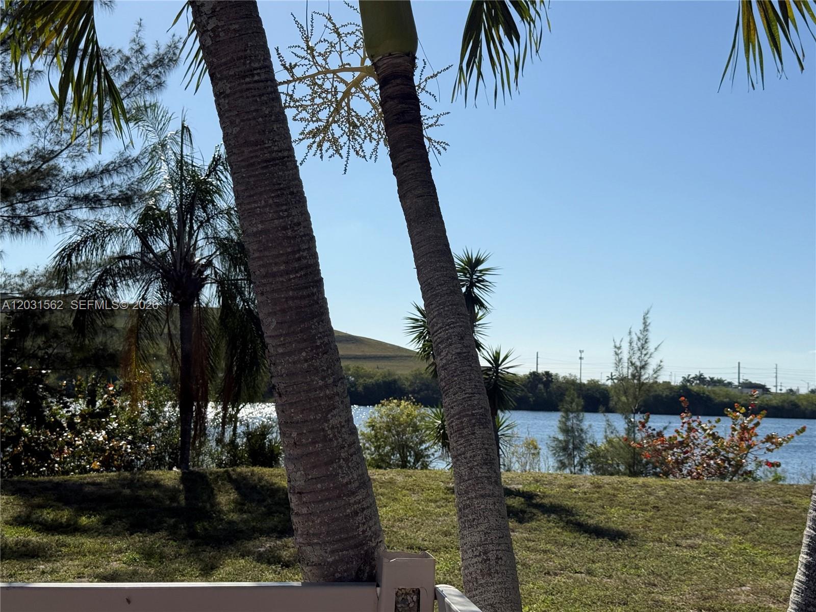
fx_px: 1131
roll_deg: -1.3
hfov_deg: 39.7
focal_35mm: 48
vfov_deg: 30.3
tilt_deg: +5.4
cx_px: 408
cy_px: 306
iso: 64
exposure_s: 1/7874
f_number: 1.78
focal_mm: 6.76
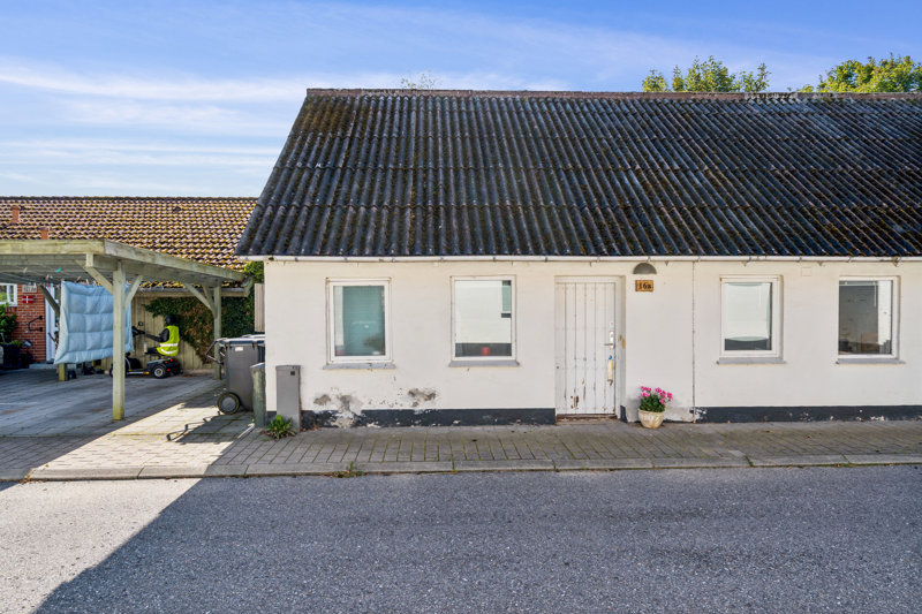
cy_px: 307
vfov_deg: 59.5
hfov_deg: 81.2
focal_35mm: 21
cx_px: 461
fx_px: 538
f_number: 5
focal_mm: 21
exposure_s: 1/400
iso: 100
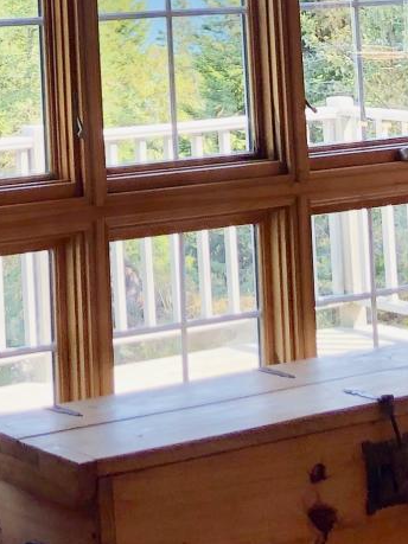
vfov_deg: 15.1
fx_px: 1918
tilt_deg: +5.5
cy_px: -239
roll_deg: +1.3
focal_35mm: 122
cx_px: -142
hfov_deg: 11.8
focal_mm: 3.99
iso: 20
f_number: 1.8
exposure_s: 1/125
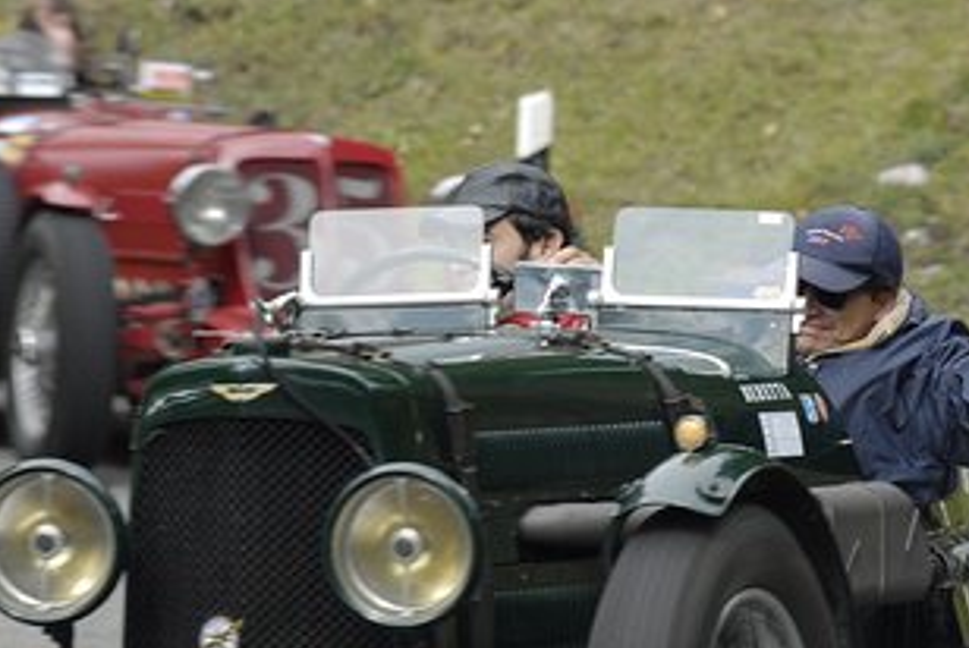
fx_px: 10965
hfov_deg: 5.1
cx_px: 714
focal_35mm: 407
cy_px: 448
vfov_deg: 3.4
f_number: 7.1
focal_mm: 135
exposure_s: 1/200
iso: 200
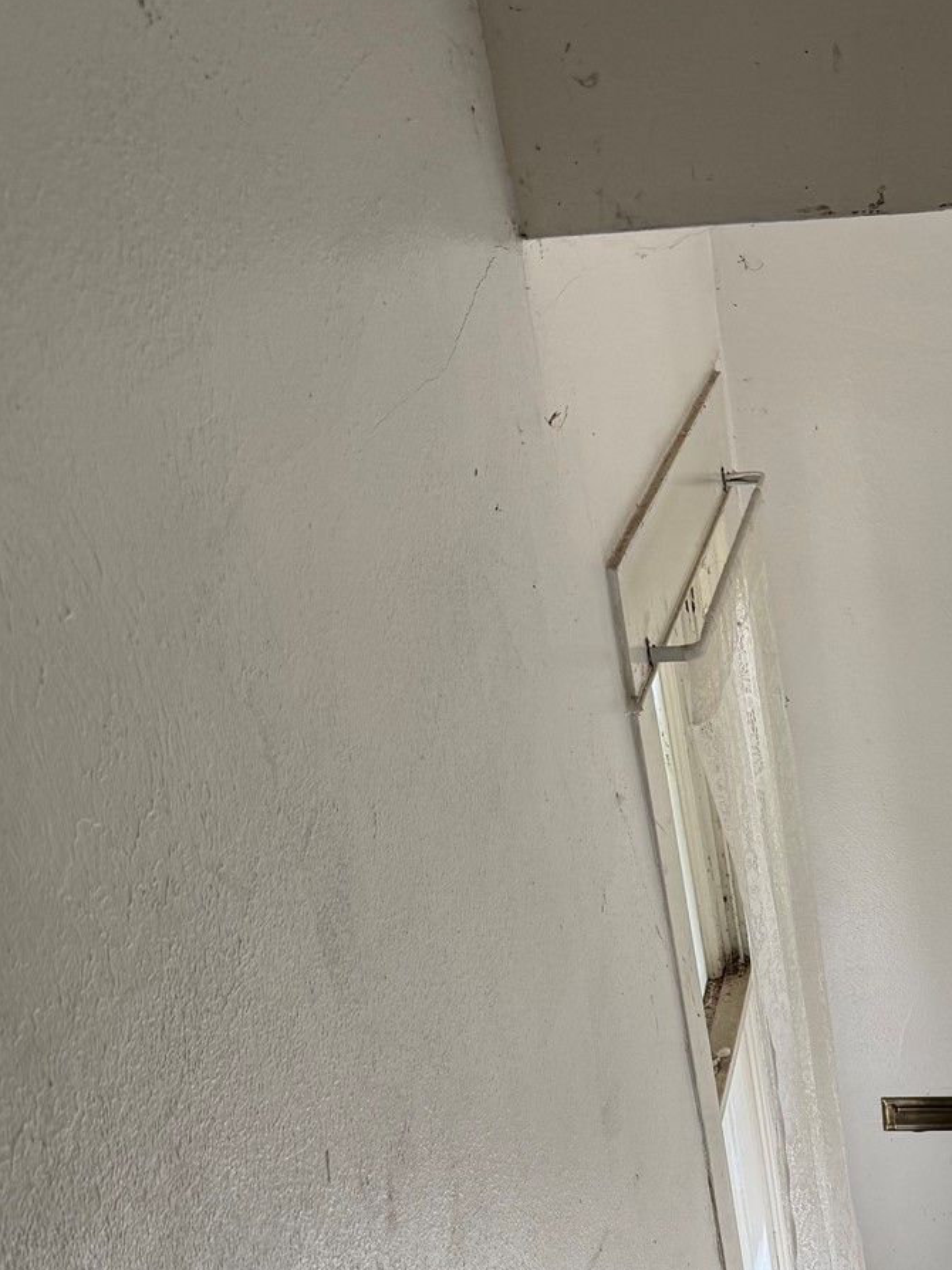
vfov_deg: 32.7
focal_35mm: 55
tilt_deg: -34.0
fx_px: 2018
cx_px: 1022
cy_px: 1210
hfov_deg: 24.9
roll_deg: +2.5
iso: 80
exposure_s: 1/405
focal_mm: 6.76
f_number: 1.78
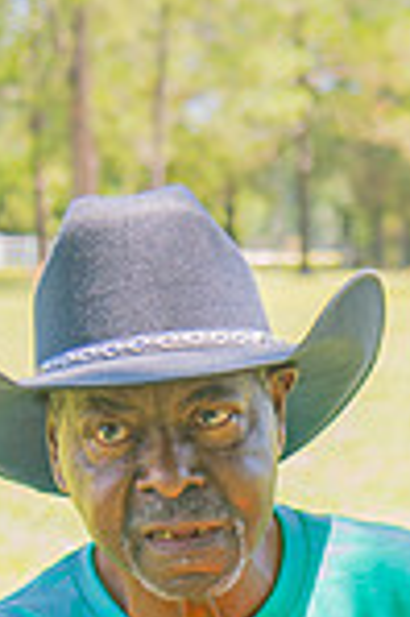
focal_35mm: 139
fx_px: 2380
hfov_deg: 9.8
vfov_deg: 14.2
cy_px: 795
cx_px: 367
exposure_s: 1/100
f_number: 4
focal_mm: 46
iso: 100
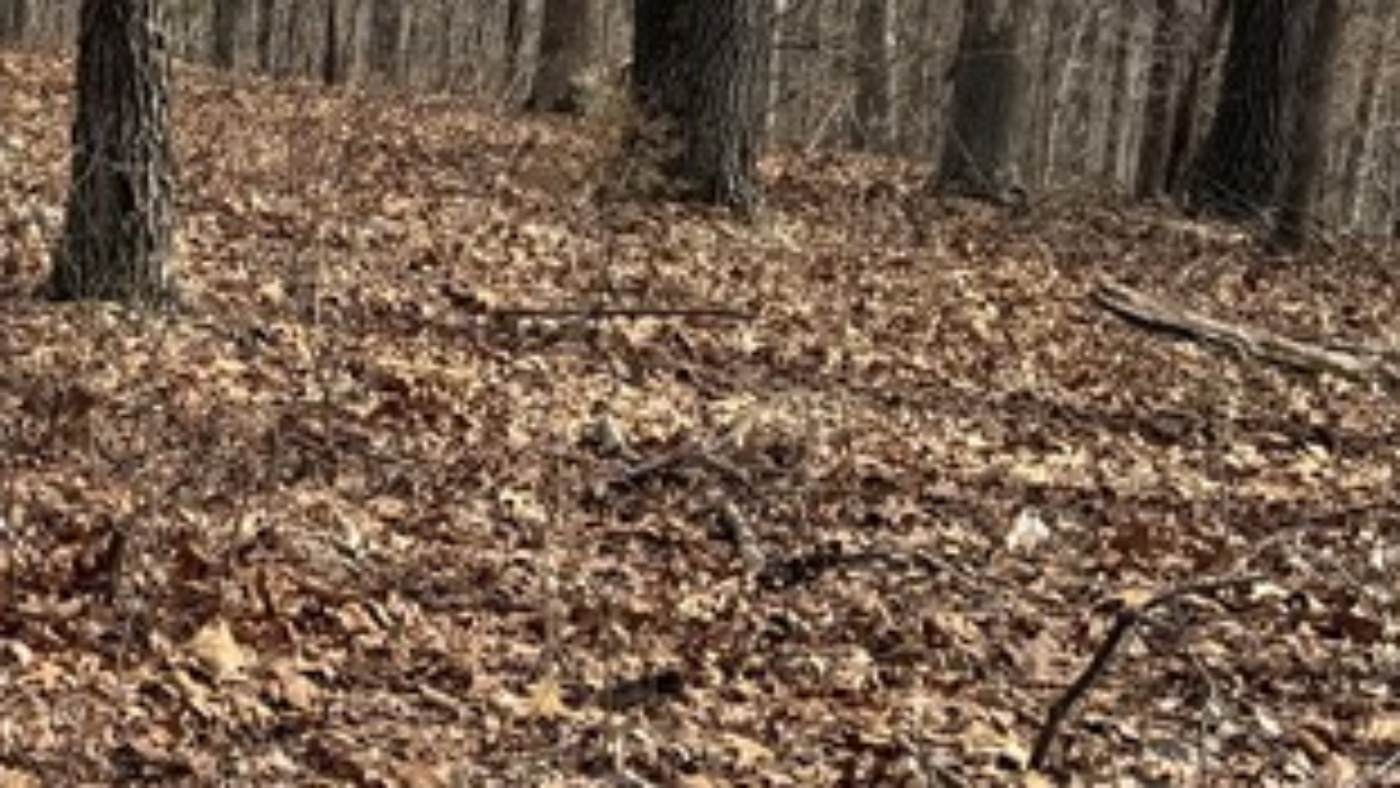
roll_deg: +0.3
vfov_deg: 13.9
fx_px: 3193
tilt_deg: -10.6
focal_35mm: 86
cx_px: -387
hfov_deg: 22.3
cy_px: 14
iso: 80
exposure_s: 1/1901
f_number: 1.78
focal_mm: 6.76
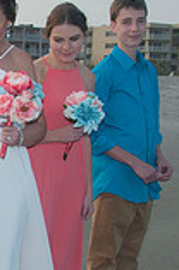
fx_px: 914
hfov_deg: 10.3
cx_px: -177
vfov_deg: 16.7
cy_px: 214
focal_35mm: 122
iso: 100
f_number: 7.1
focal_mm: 22
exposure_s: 1/250
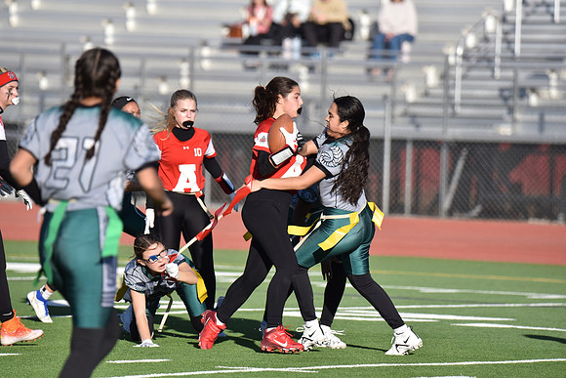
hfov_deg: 4.9
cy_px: 189
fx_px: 6605
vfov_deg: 3.3
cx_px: 283
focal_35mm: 420
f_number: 6
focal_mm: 420
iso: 800
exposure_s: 1/4000
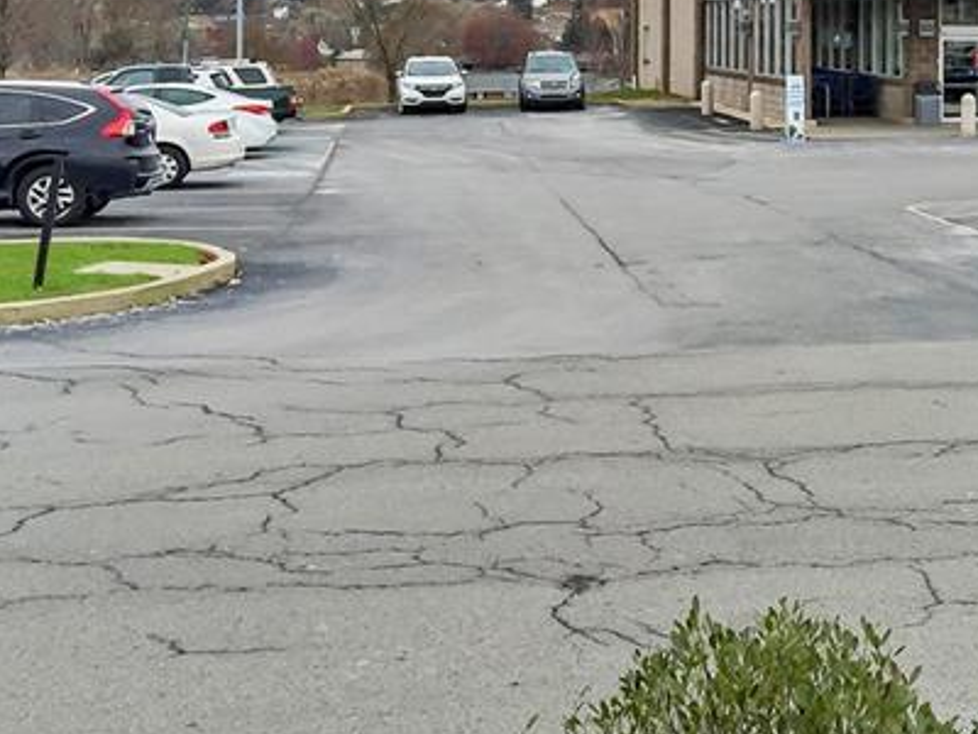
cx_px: 892
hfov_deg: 31.6
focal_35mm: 58
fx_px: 1639
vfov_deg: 24.8
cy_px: 147
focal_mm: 4.15
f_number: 2.2
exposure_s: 1/800
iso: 32
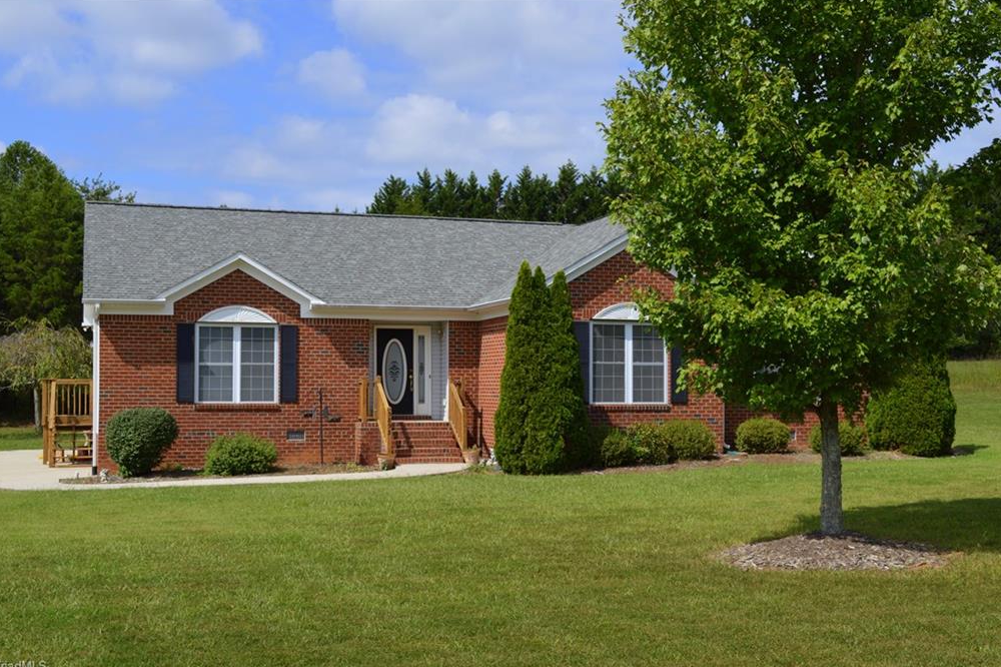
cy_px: 335
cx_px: 491
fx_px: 1237
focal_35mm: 45
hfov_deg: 44.0
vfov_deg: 30.2
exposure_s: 1/200
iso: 100
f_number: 7.1
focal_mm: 29
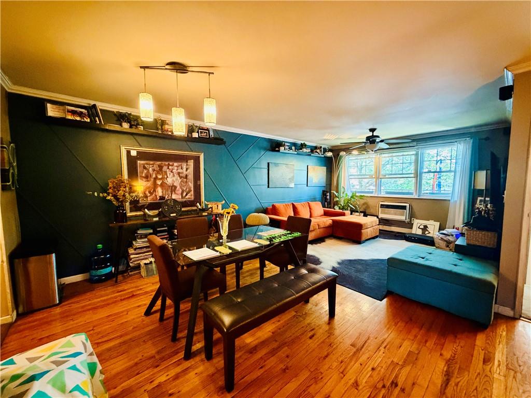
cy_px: 199
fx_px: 215
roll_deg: +0.9
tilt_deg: -4.0
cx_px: 266
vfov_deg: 85.7
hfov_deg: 102.1
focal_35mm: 14
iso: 1000
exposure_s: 1/40
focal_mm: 2.22
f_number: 2.2
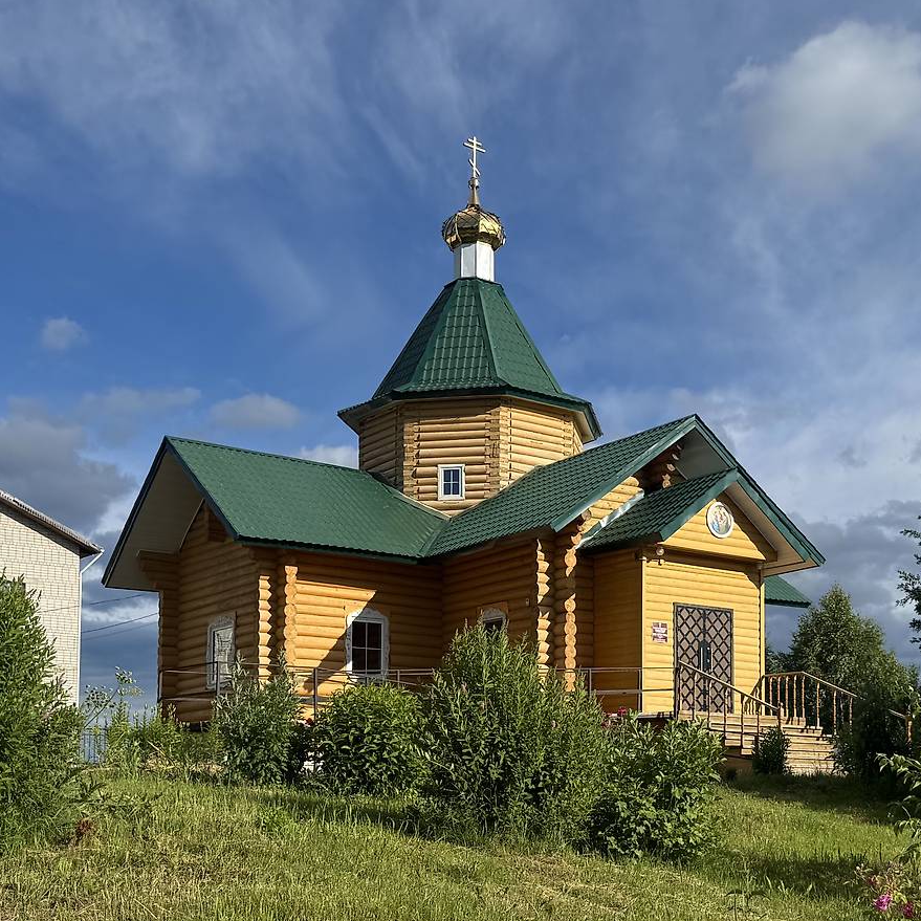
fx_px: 873
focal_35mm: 29
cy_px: 469
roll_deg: +0.9
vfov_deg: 55.6
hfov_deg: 55.6
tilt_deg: +11.1
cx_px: 492
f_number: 1.78
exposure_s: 1/5348
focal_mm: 6.76
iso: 80
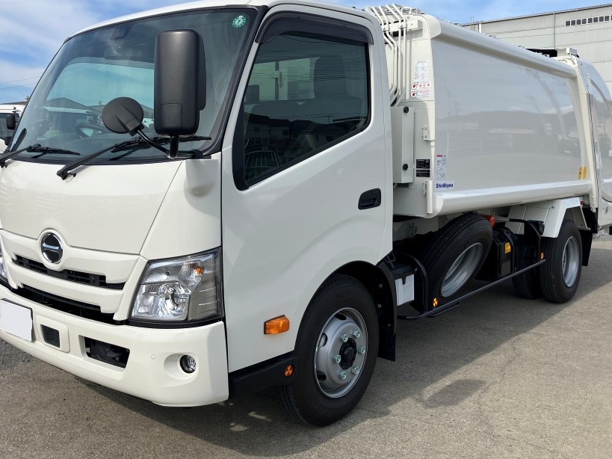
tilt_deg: -2.9
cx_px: 297
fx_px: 619
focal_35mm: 35
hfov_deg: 52.6
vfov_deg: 40.6
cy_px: 194
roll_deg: +1.8
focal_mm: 3.99
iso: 32
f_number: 1.8
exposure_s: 1/2114
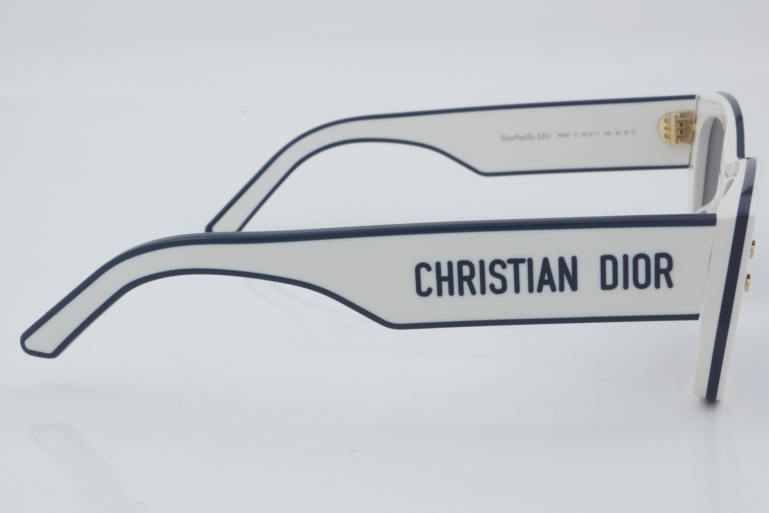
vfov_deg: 18.2
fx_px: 1602
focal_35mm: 75
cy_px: 256
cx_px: 384
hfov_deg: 27.0
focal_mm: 50
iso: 100
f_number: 29
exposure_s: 1/4
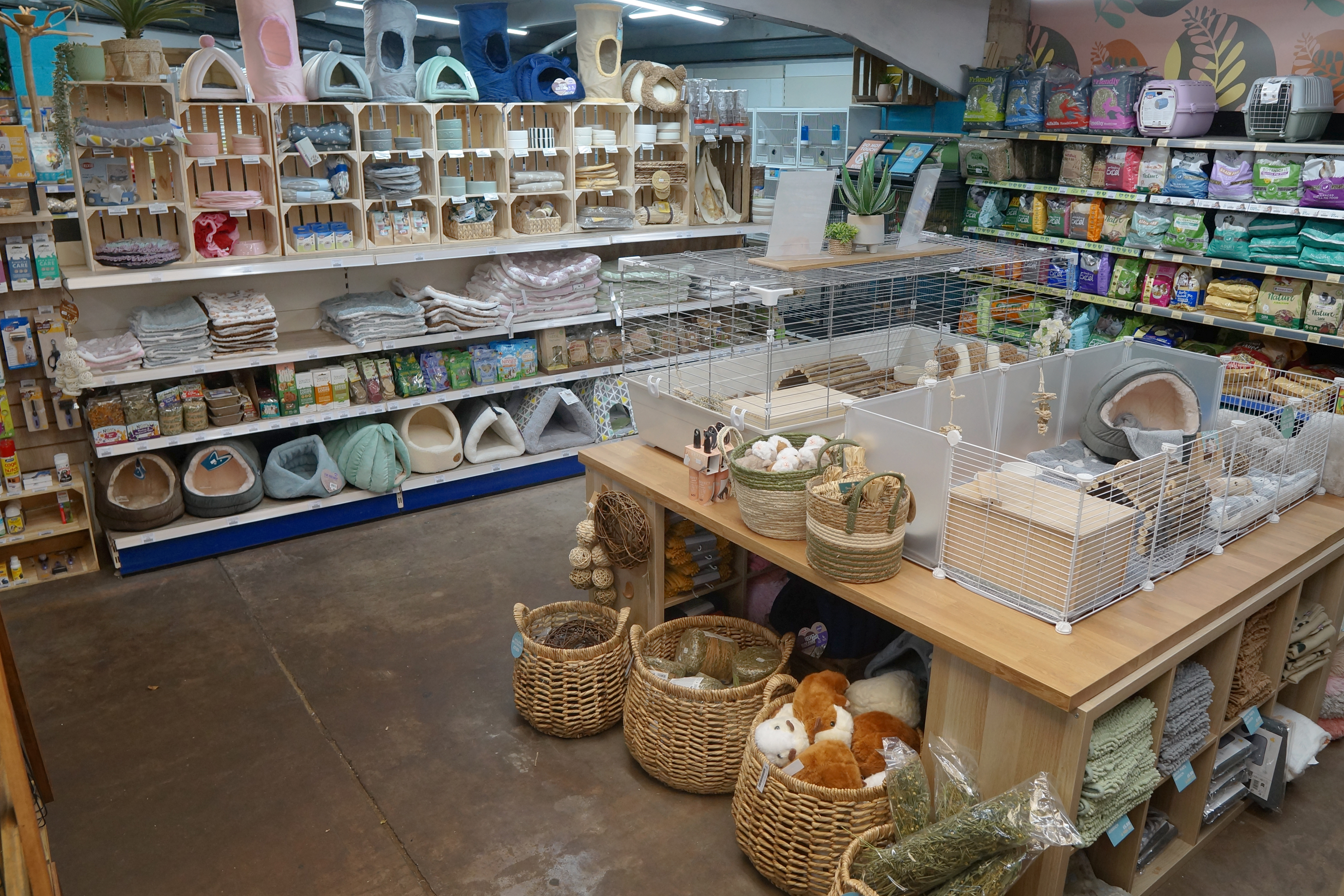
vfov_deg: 51.3
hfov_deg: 71.5
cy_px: 434
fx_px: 933
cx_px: 692
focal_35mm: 25
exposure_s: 1/160
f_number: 4
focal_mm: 16
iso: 640
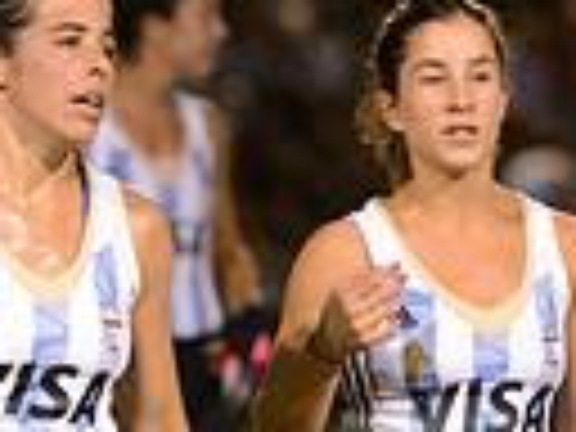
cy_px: 547
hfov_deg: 2.7
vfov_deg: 2.0
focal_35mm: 738
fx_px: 12280
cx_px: 144
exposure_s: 1/400
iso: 6400
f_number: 2.8
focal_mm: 170
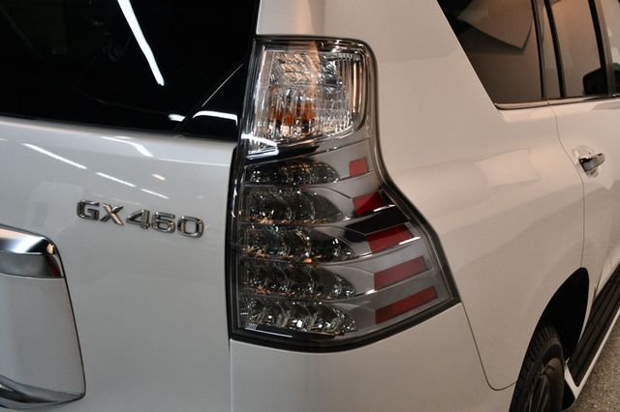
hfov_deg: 53.2
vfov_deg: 36.8
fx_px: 620
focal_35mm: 36
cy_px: 206
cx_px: 310
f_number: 3.8
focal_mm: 24
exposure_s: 1/125
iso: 900
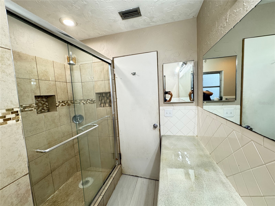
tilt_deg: -5.7
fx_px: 111
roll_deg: +3.4
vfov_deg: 85.7
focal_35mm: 14
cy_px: 103
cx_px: 138
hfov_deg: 102.1
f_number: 2.2
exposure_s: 1/60
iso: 200
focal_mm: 2.22
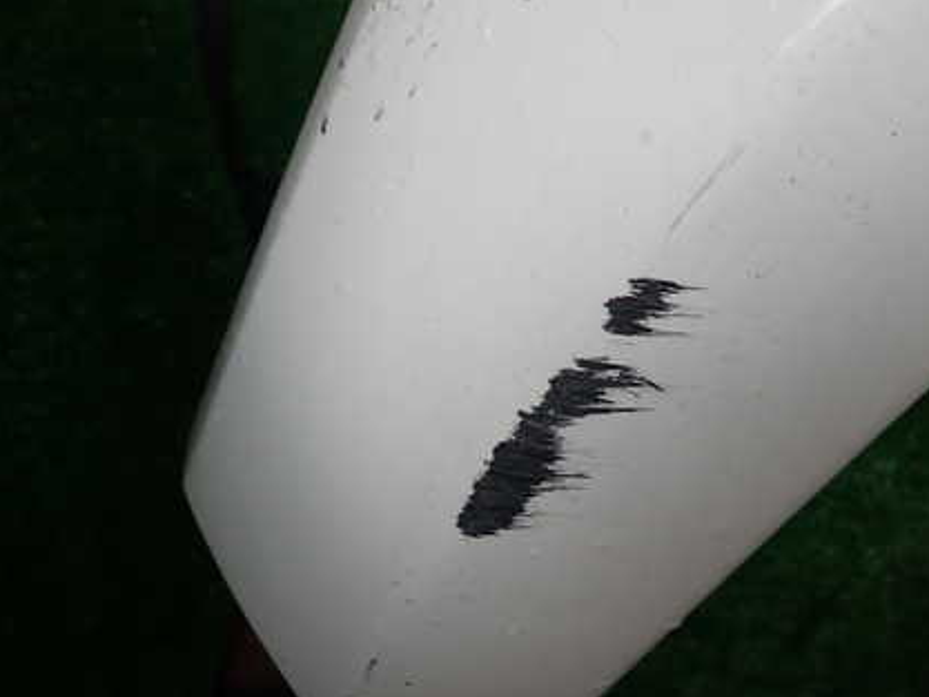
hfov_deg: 50.7
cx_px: 593
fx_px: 966
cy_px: 370
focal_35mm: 36
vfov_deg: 39.7
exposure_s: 1/100
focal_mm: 4.5
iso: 100
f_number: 2
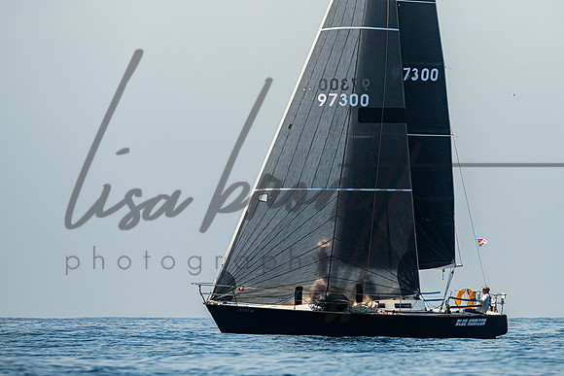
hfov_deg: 4.8
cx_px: 337
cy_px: 117
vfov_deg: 3.2
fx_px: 6706
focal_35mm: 428
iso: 400
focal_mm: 310
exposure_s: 1/2000
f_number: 7.1
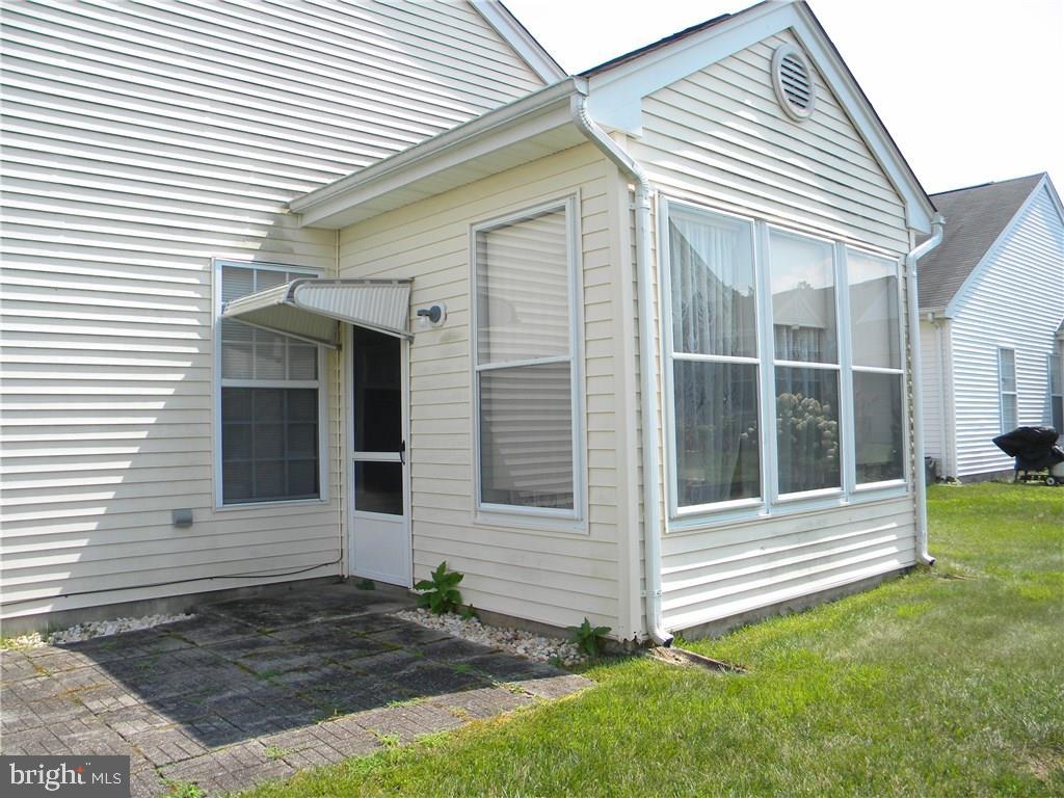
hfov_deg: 63.4
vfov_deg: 49.7
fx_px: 861
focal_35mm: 28
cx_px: 532
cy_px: 399
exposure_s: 1/557
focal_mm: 5
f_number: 3.5
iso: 80
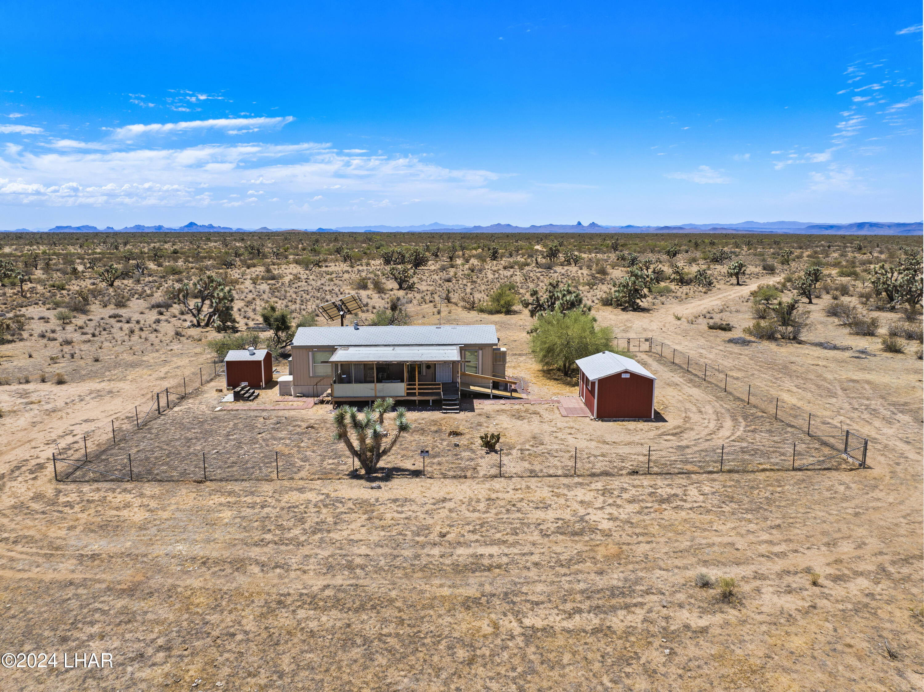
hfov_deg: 71.6
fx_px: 640
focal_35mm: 24
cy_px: 346
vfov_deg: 56.8
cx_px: 462
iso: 100
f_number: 2.8
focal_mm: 12.29
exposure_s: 1/2000
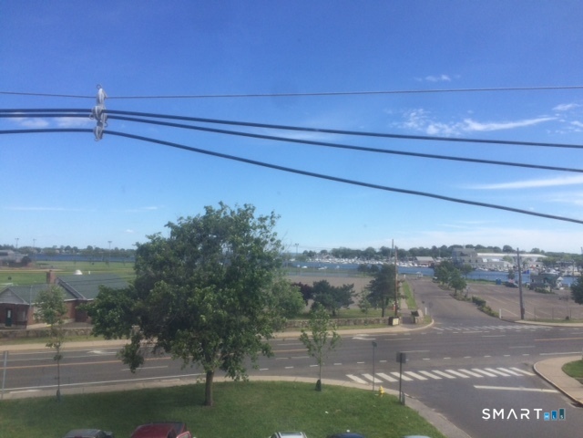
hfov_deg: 61.7
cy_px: 219
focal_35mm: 29
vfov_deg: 48.2
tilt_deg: +2.3
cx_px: 292
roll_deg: -0.4
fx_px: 488
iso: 32
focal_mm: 4.15
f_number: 2.2
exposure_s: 1/1642
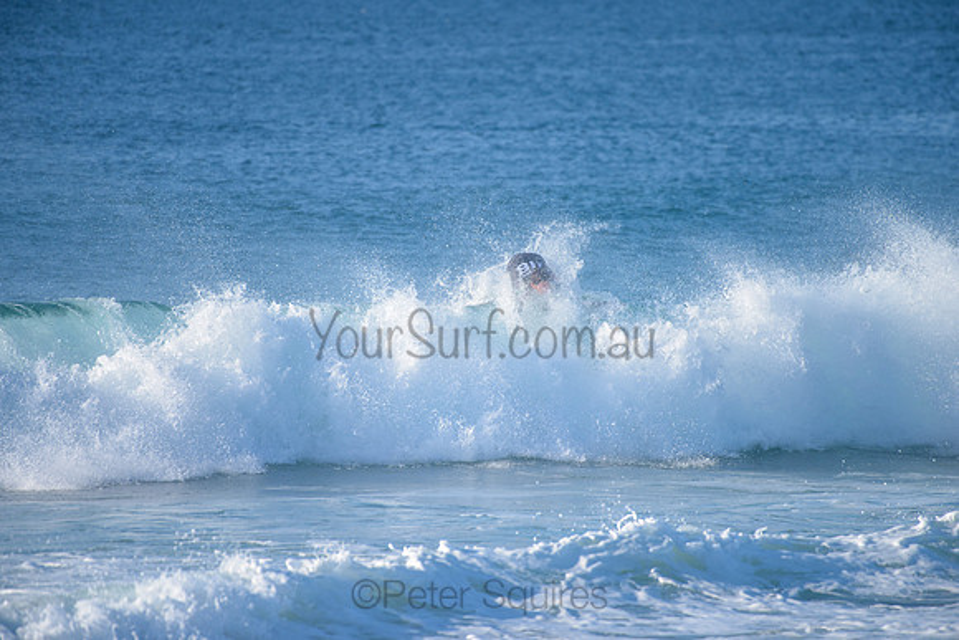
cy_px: 320
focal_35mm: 515
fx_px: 13717
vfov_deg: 2.7
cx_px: 480
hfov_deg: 4.0
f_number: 5.6
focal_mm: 500
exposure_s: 1/2000
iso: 360
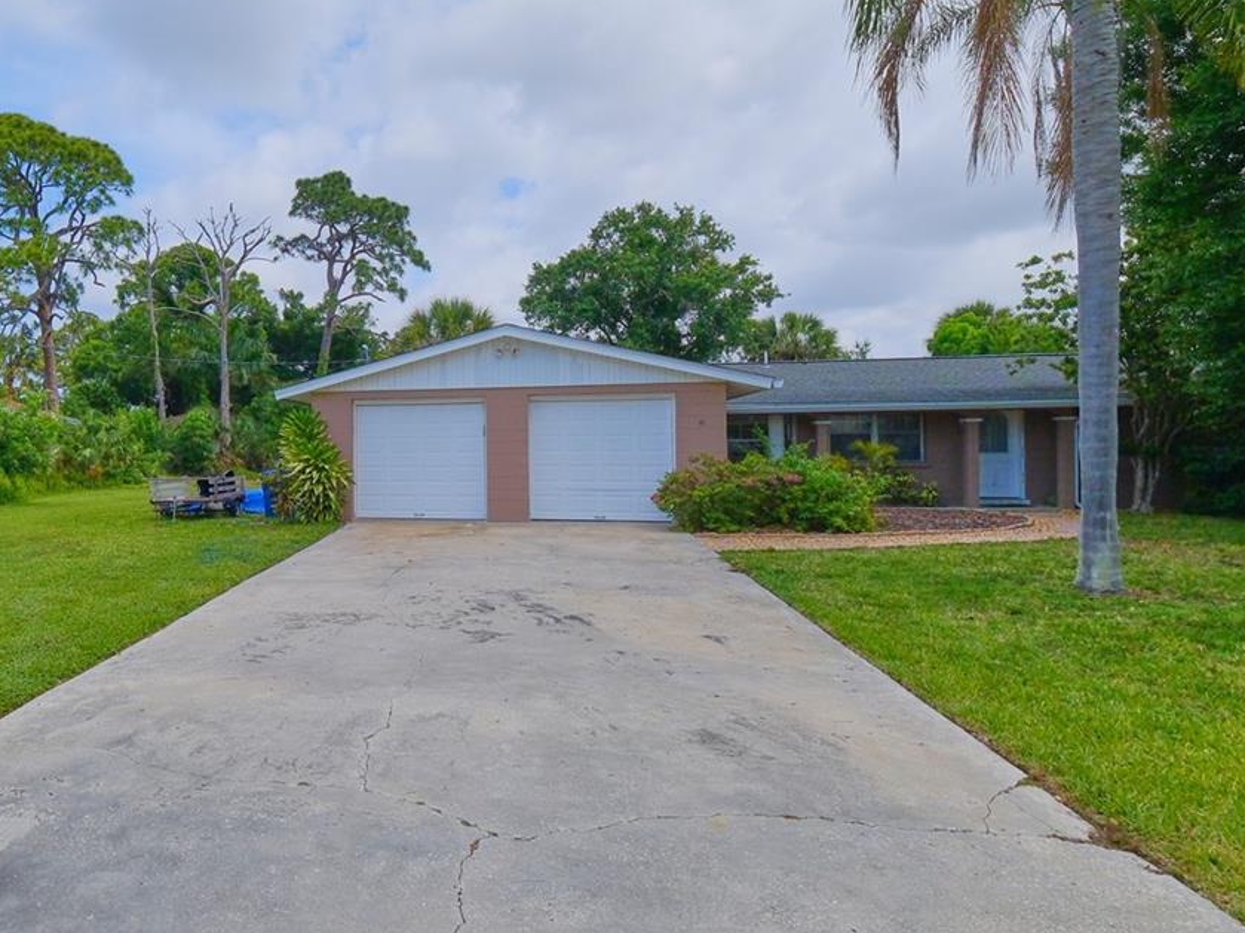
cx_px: 309
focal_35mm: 22
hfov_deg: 71.1
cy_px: 444
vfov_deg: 61.0
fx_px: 791
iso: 640
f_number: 4
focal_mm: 8.3
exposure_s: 1/4000
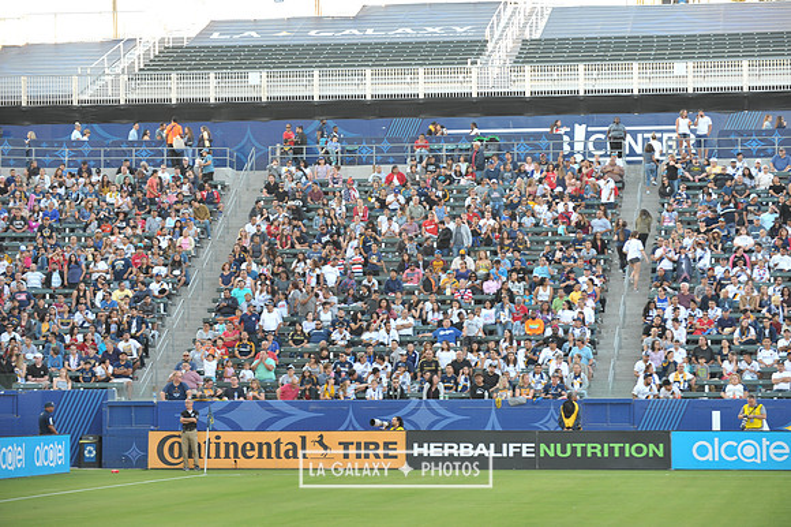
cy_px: 264
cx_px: 396
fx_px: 2547
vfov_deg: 11.8
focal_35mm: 116
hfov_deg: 17.7
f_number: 5.6
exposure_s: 1/125
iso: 400
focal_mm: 116
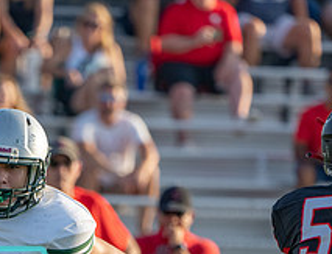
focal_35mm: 1201
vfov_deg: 1.3
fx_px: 11604
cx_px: 13
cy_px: 373
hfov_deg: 1.6
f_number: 5.6
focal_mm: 348
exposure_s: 1/1250
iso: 500
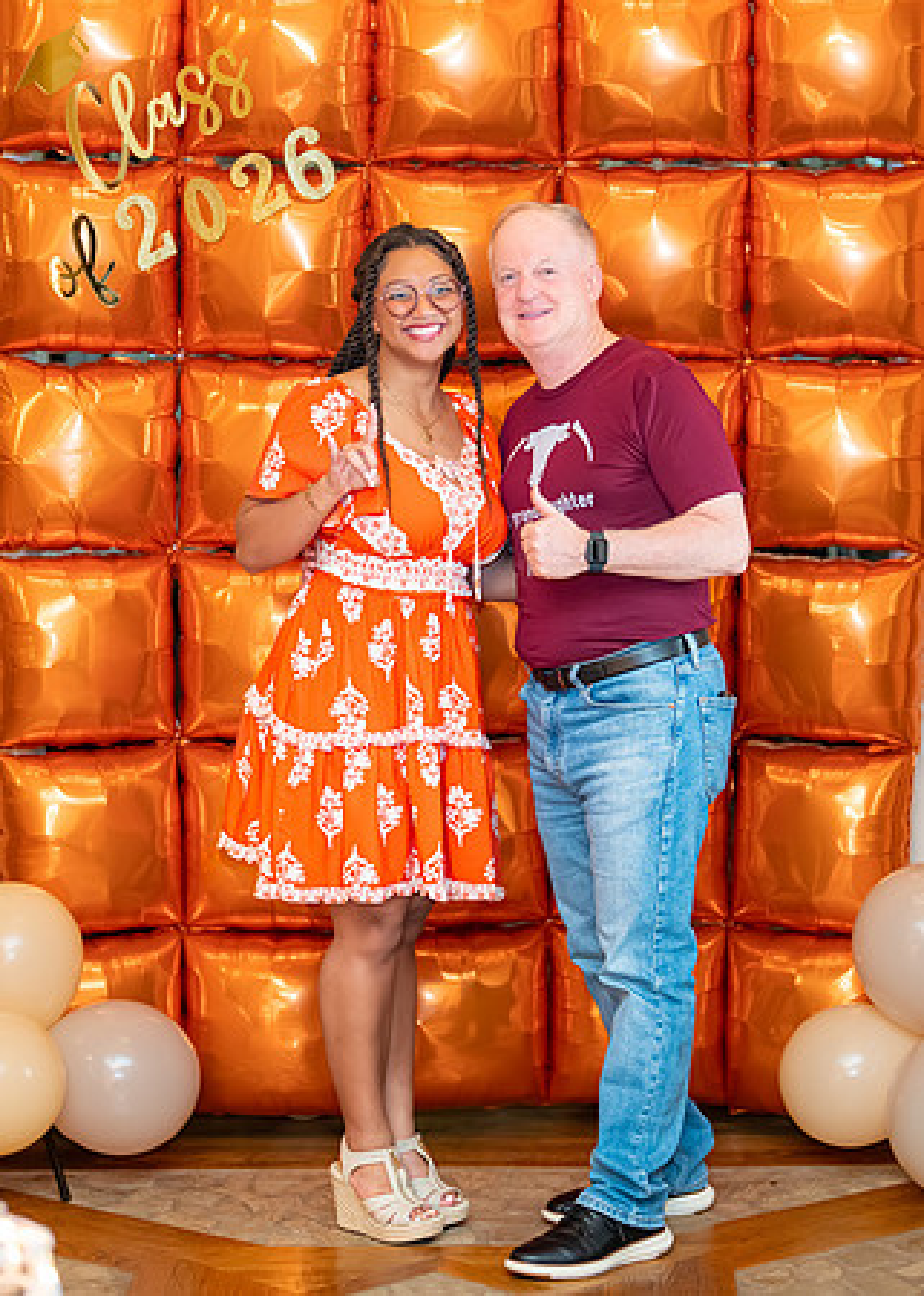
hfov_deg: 17.1
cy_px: 642
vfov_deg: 23.8
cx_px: 528
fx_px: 3076
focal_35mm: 84
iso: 1000
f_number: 1.2
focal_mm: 50
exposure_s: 1/400
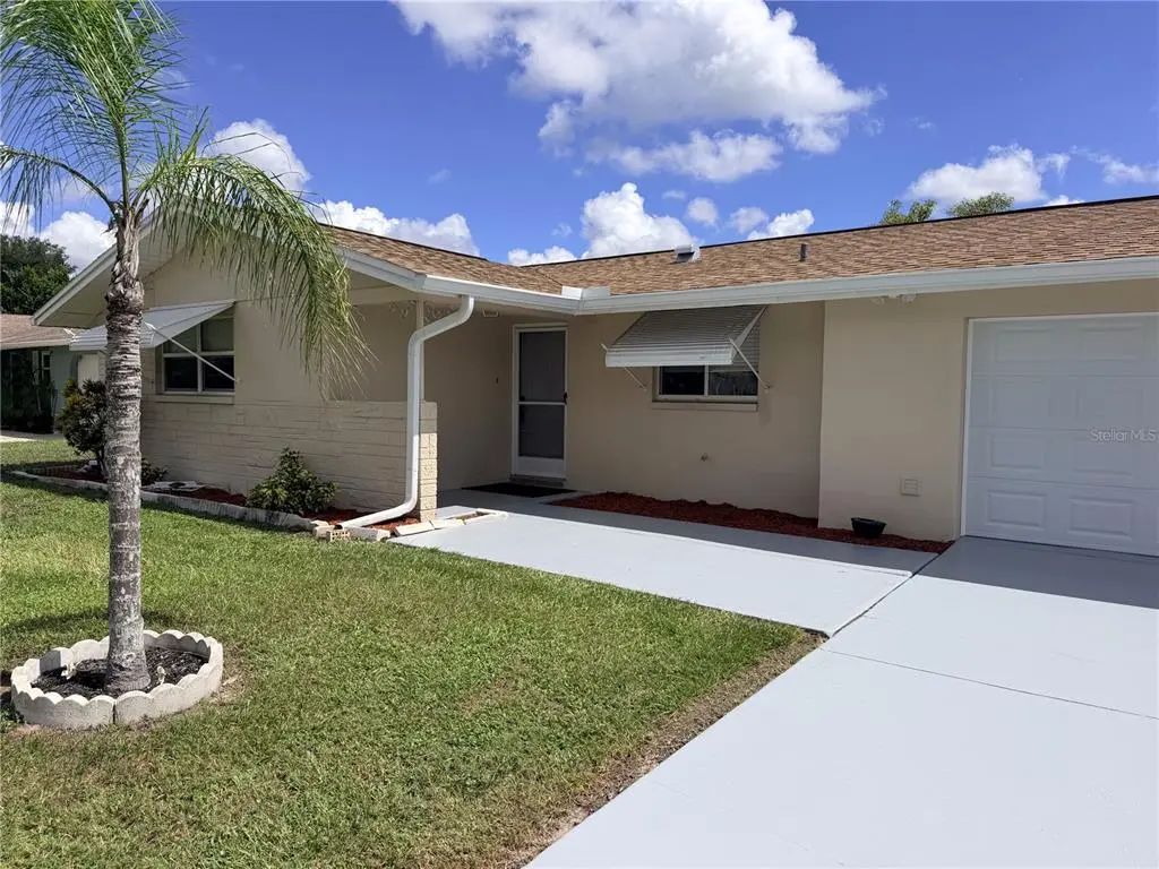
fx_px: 804
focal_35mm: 24
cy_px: 434
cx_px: 580
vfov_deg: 56.8
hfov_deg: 71.6
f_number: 1.78
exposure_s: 1/7353
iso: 80
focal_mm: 6.76
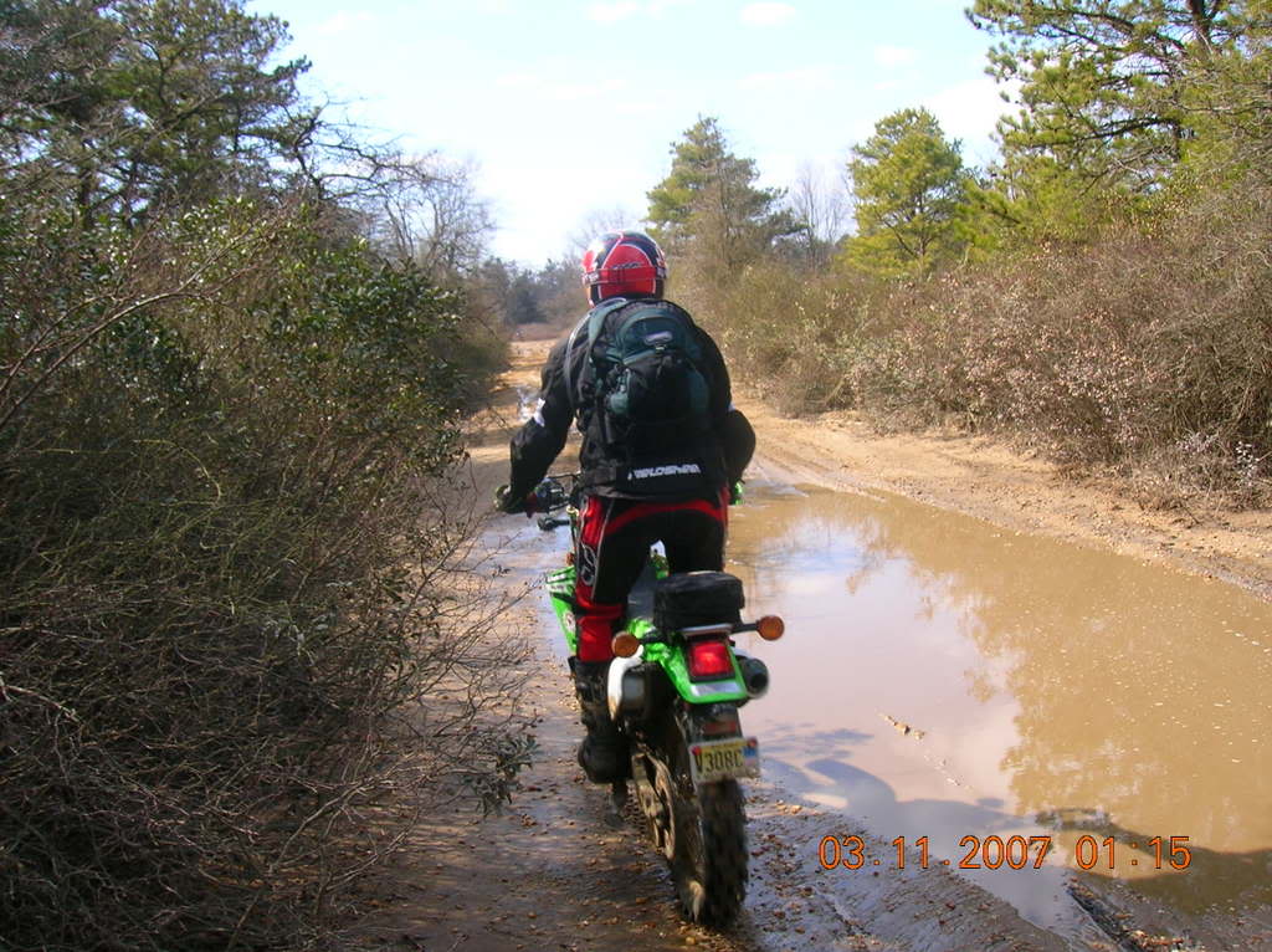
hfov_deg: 54.0
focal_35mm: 34
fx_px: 1248
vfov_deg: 41.7
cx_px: 636
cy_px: 476
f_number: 4.9
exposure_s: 1/151
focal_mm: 5.7
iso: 50
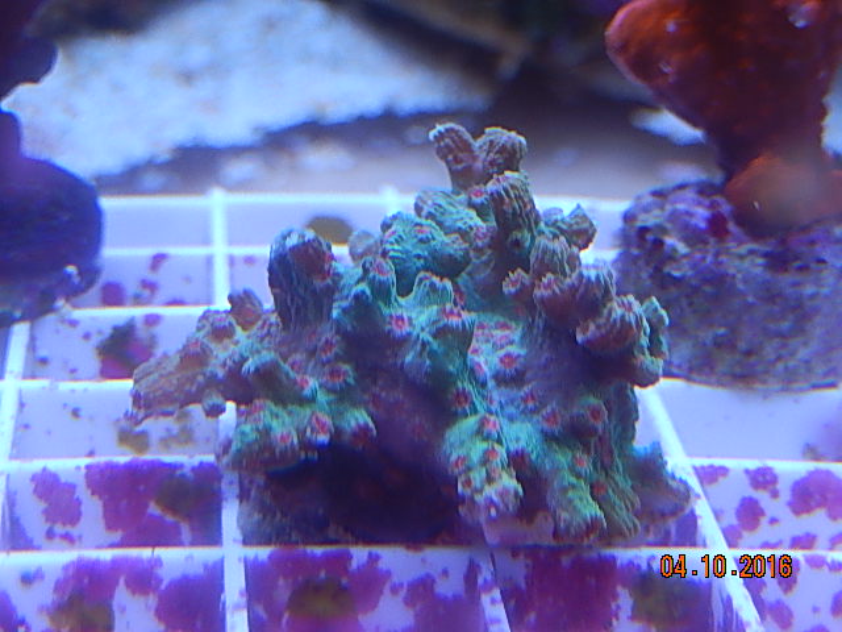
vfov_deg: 17.4
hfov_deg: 23.0
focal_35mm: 85
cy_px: 316
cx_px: 421
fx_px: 2068
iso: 125
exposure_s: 1/30
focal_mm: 15.2
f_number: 5.1
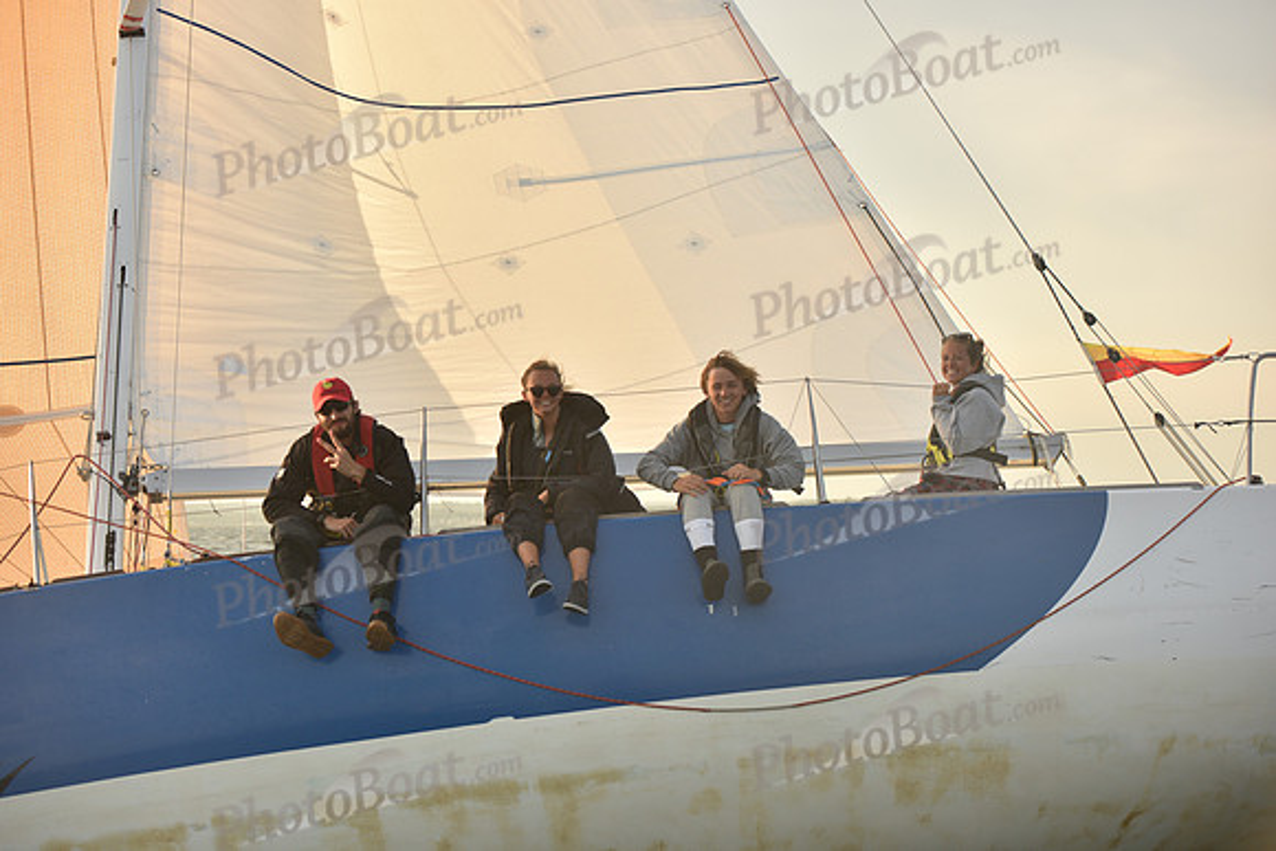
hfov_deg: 28.8
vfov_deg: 19.5
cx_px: 638
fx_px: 2482
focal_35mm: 70
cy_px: 426
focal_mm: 70
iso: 250
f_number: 4.5
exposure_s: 1/640
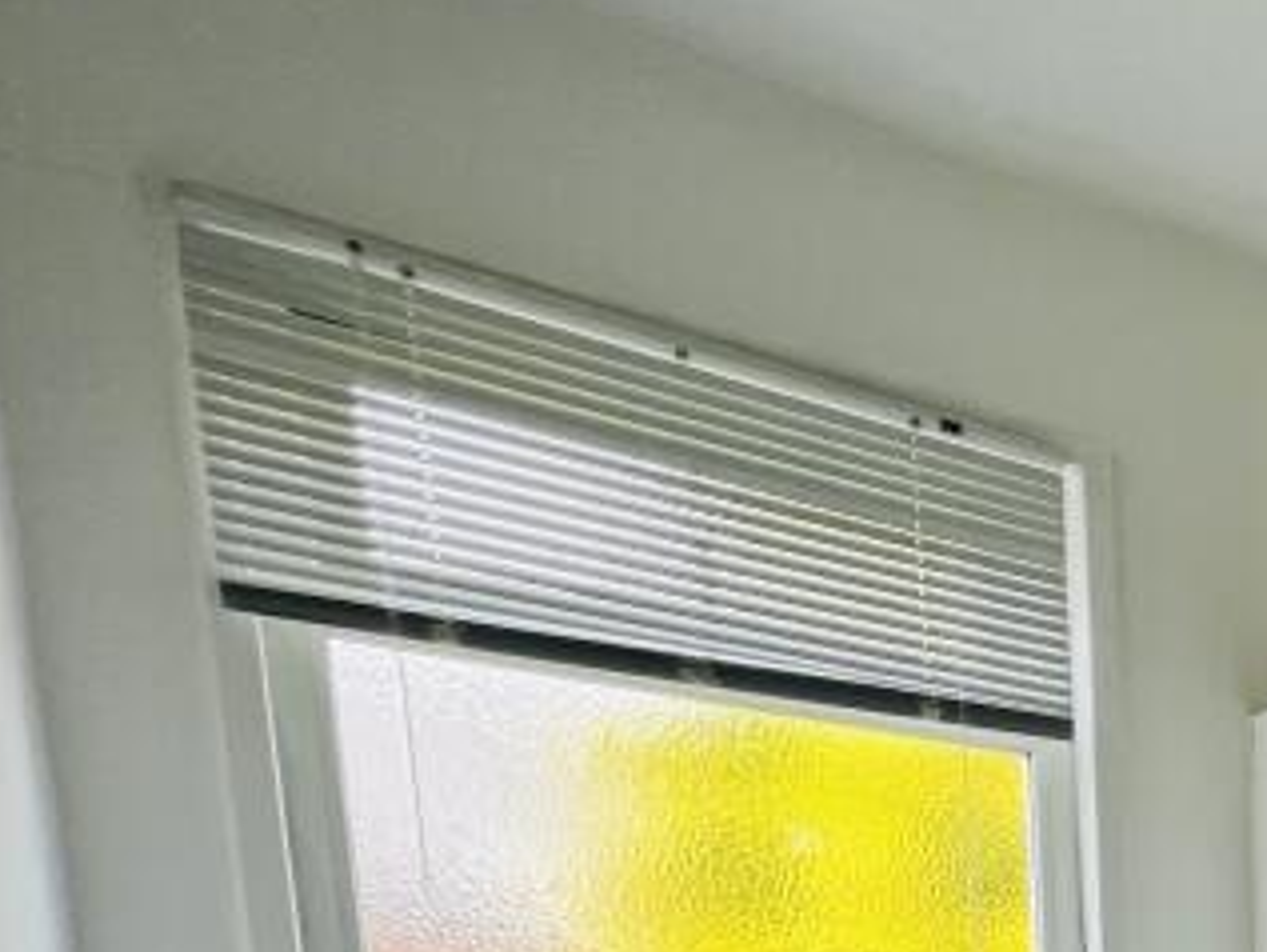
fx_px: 1538
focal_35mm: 42
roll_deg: -3.8
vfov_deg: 25.7
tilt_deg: -9.9
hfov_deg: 26.9
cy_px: 1424
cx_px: 2006
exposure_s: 1/99
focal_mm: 1.57
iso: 40
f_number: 1.8
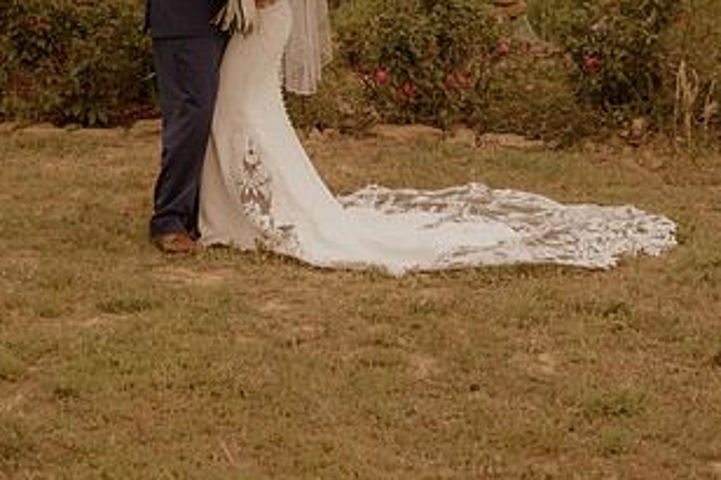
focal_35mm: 96
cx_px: 344
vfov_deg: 14.1
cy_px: 56
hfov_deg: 21.2
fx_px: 1922
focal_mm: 34.5
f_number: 2.8
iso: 1000
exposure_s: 1/1250
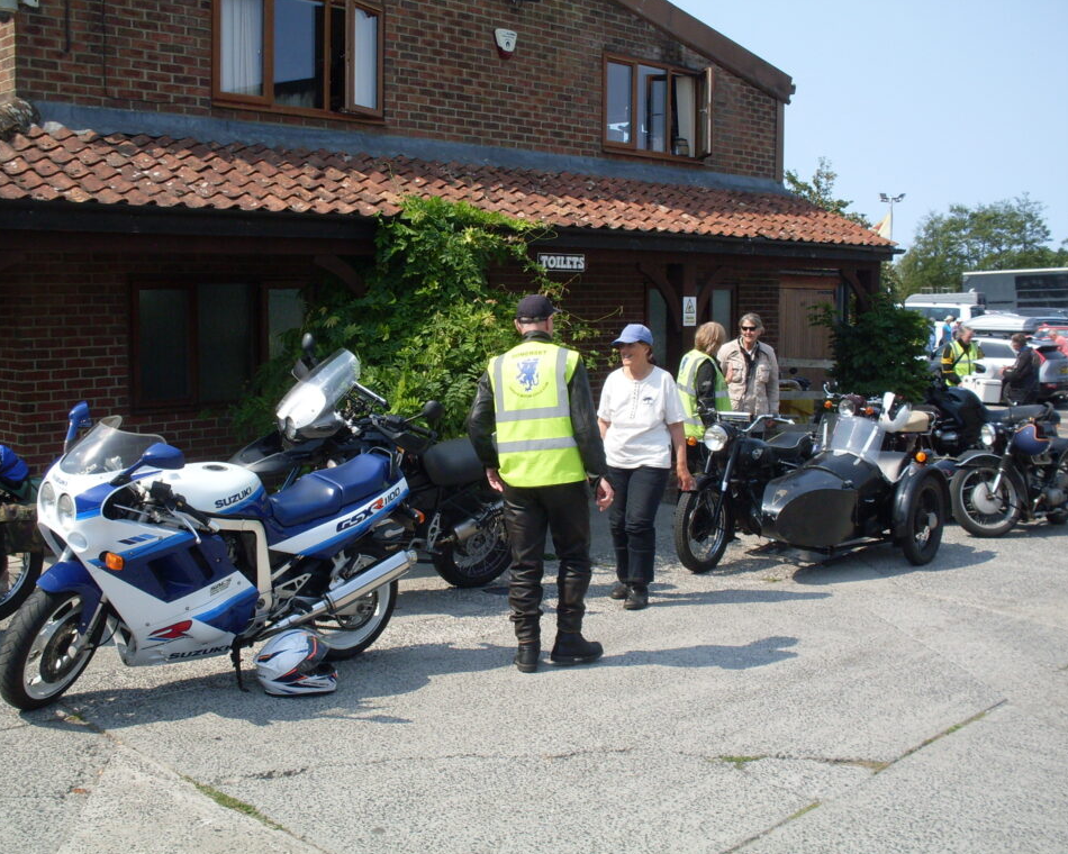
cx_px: 499
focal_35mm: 40
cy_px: 427
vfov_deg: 37.3
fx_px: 1264
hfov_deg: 45.8
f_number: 8.4
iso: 80
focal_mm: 6.3
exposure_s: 1/180
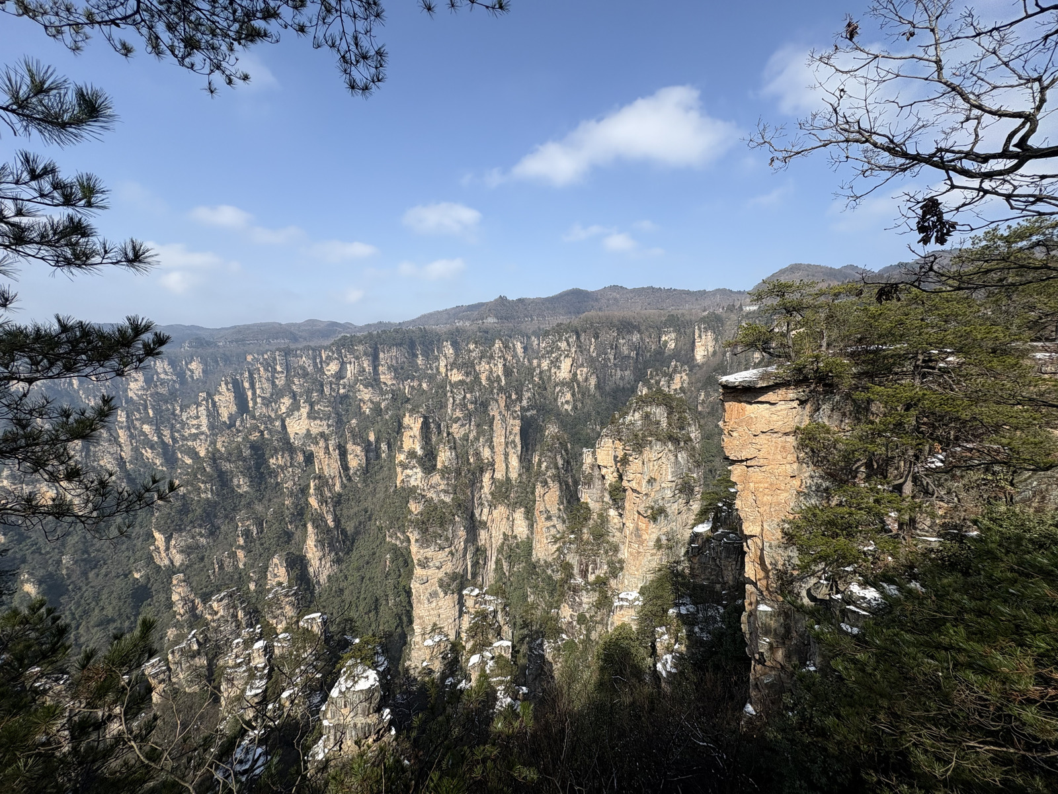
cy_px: 397
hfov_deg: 102.1
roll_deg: -0.5
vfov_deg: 85.7
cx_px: 529
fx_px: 428
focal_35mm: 14
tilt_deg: -6.0
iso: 50
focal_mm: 2.22
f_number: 2.2
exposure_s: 1/1567
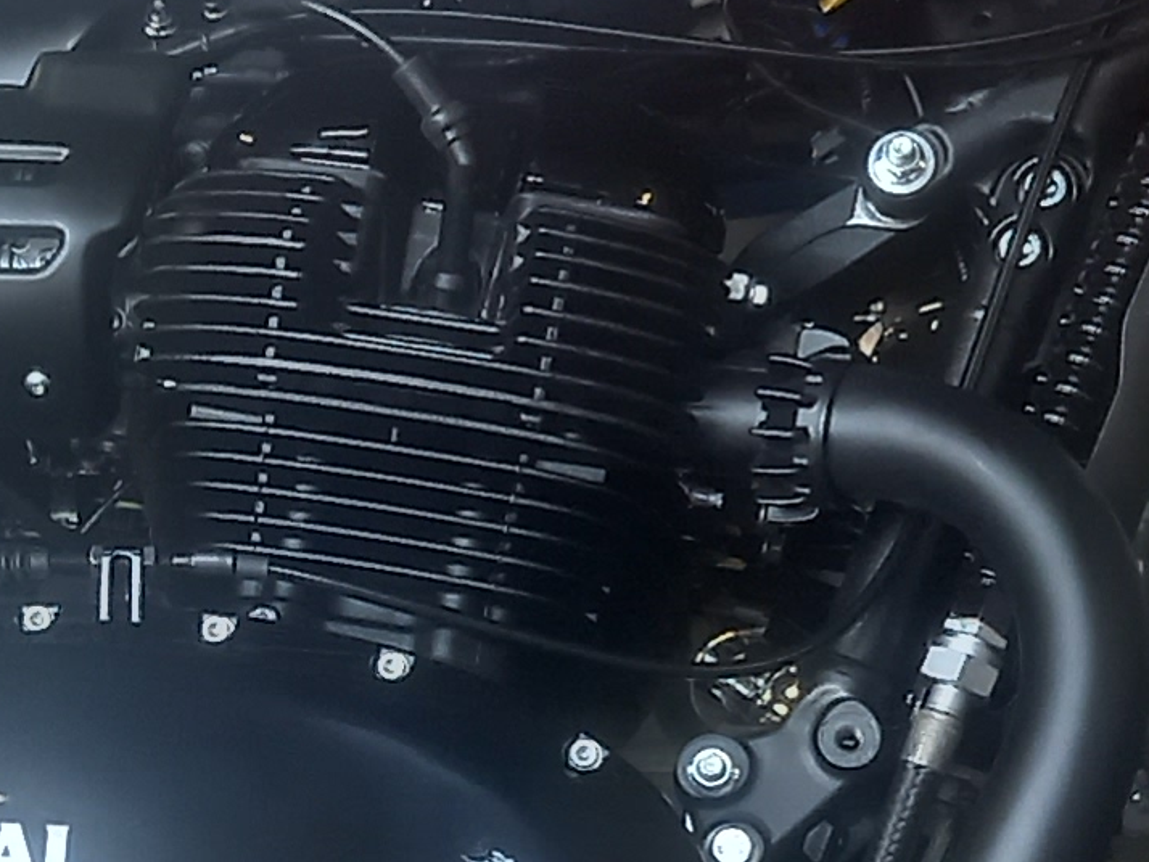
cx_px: 211
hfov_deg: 14.0
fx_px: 4649
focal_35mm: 140
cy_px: 766
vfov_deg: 10.5
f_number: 2
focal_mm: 4.6
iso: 160
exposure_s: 1/50
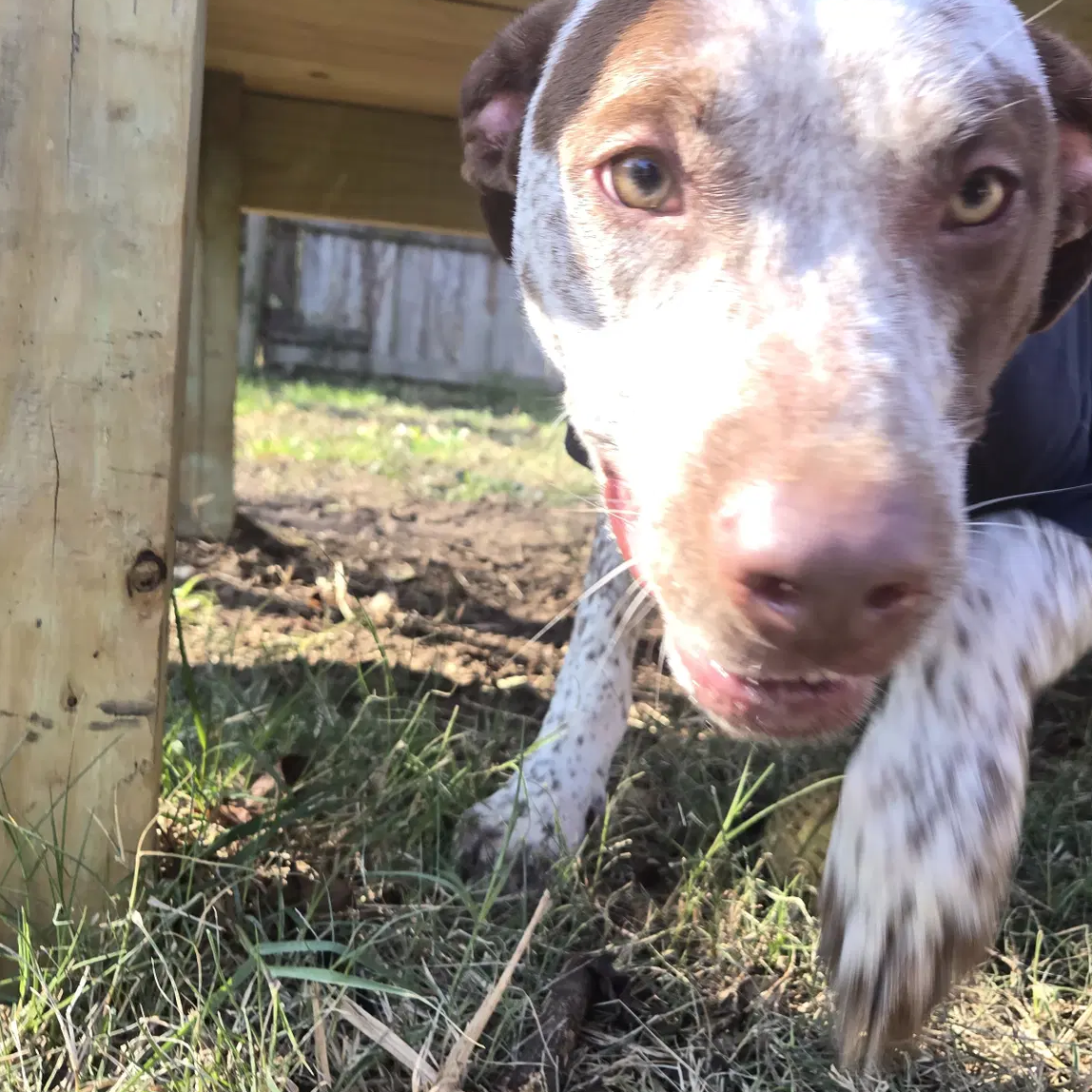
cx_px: 608
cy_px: 490
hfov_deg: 48.4
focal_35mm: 34
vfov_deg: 48.4
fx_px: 1213
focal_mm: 5.4
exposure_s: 1/180
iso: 32
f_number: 1.8
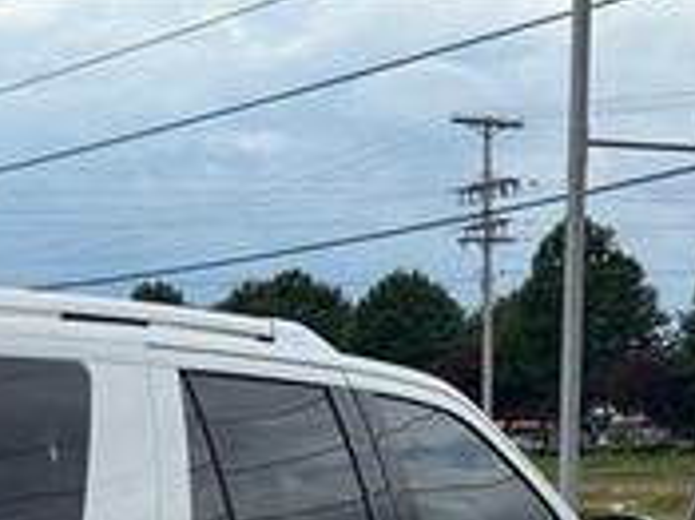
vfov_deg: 10.4
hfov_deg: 14.0
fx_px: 2769
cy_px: 734
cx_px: -64
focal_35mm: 138
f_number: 1.78
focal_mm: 6.76
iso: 64
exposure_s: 1/4310
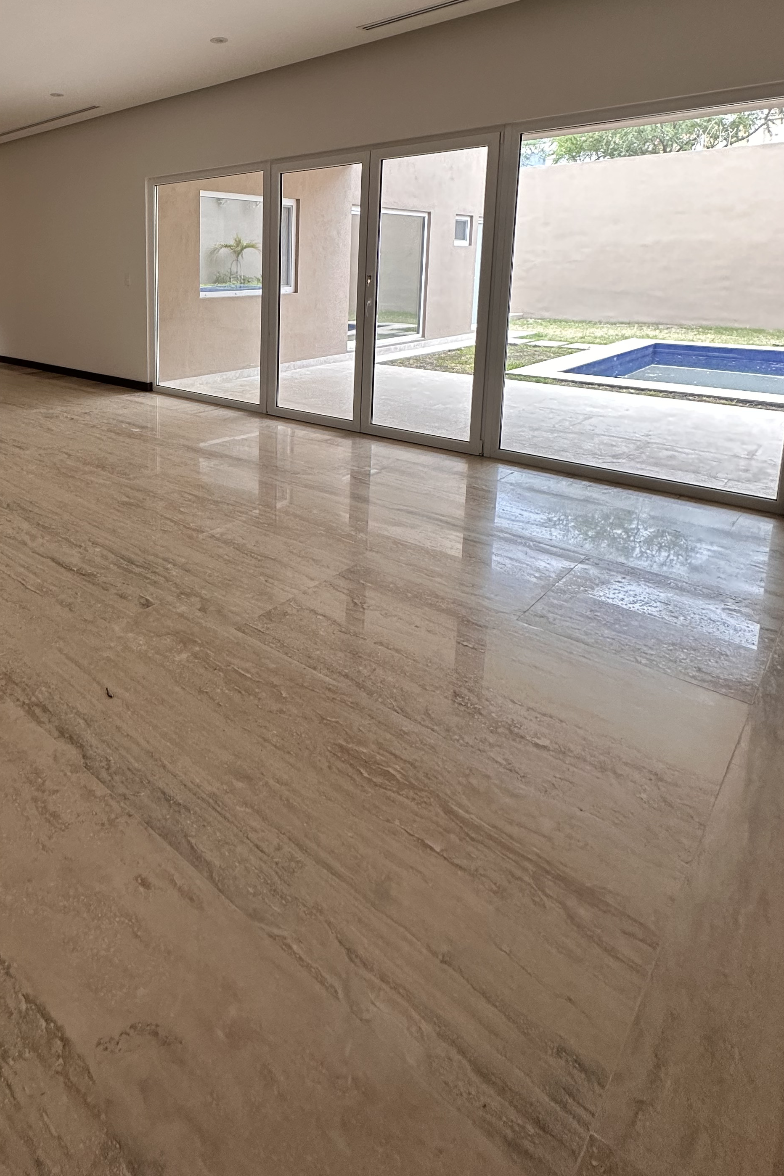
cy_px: 371
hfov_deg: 55.4
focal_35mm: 21
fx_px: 686
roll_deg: -0.2
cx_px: 160
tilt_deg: -8.5
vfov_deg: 78.0
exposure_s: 1/99
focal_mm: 2.22
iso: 125
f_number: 2.2
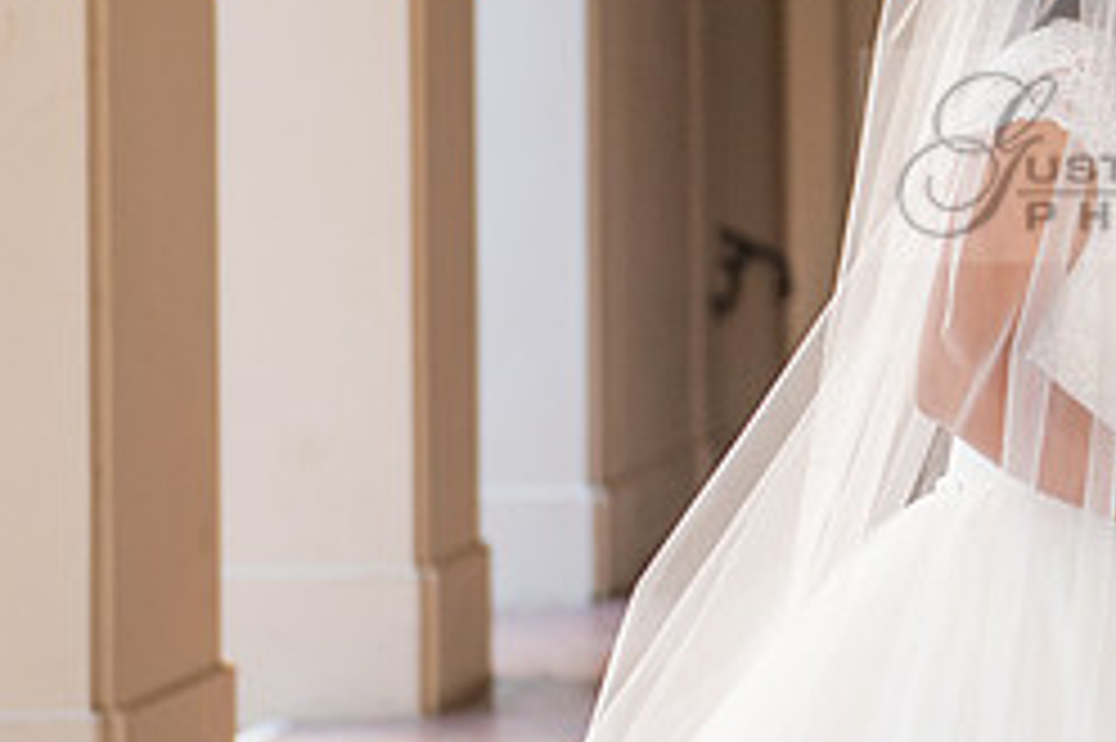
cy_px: 155
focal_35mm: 184
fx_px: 5700
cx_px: 1251
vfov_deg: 7.4
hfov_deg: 11.0
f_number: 2.8
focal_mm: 70
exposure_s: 1/160
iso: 800
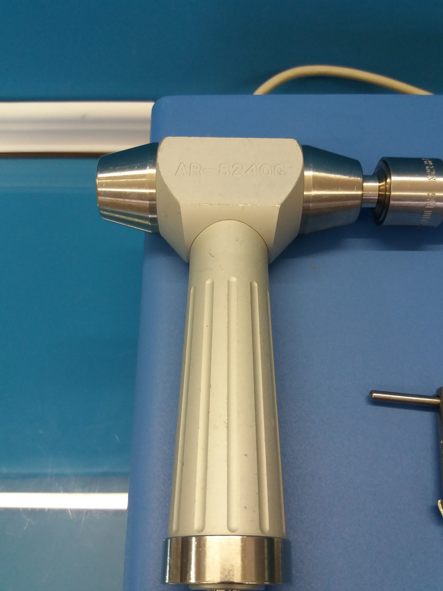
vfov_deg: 63.4
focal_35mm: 28
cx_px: 222
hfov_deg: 49.7
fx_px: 478
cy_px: 296
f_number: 1.9
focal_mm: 3.7
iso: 160
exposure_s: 1/33
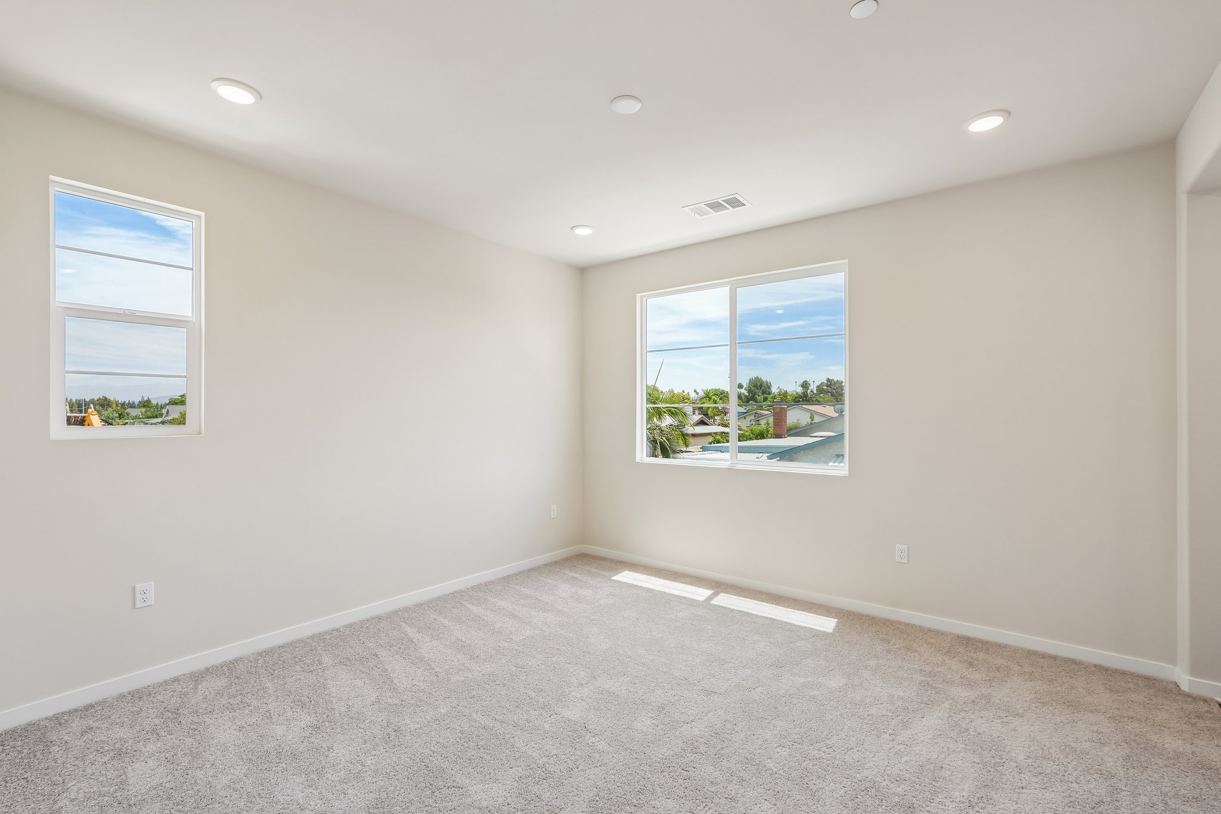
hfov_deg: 96.7
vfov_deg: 73.7
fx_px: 543
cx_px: 610
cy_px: 407
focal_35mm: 16
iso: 125
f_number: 8
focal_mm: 16
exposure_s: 1/30
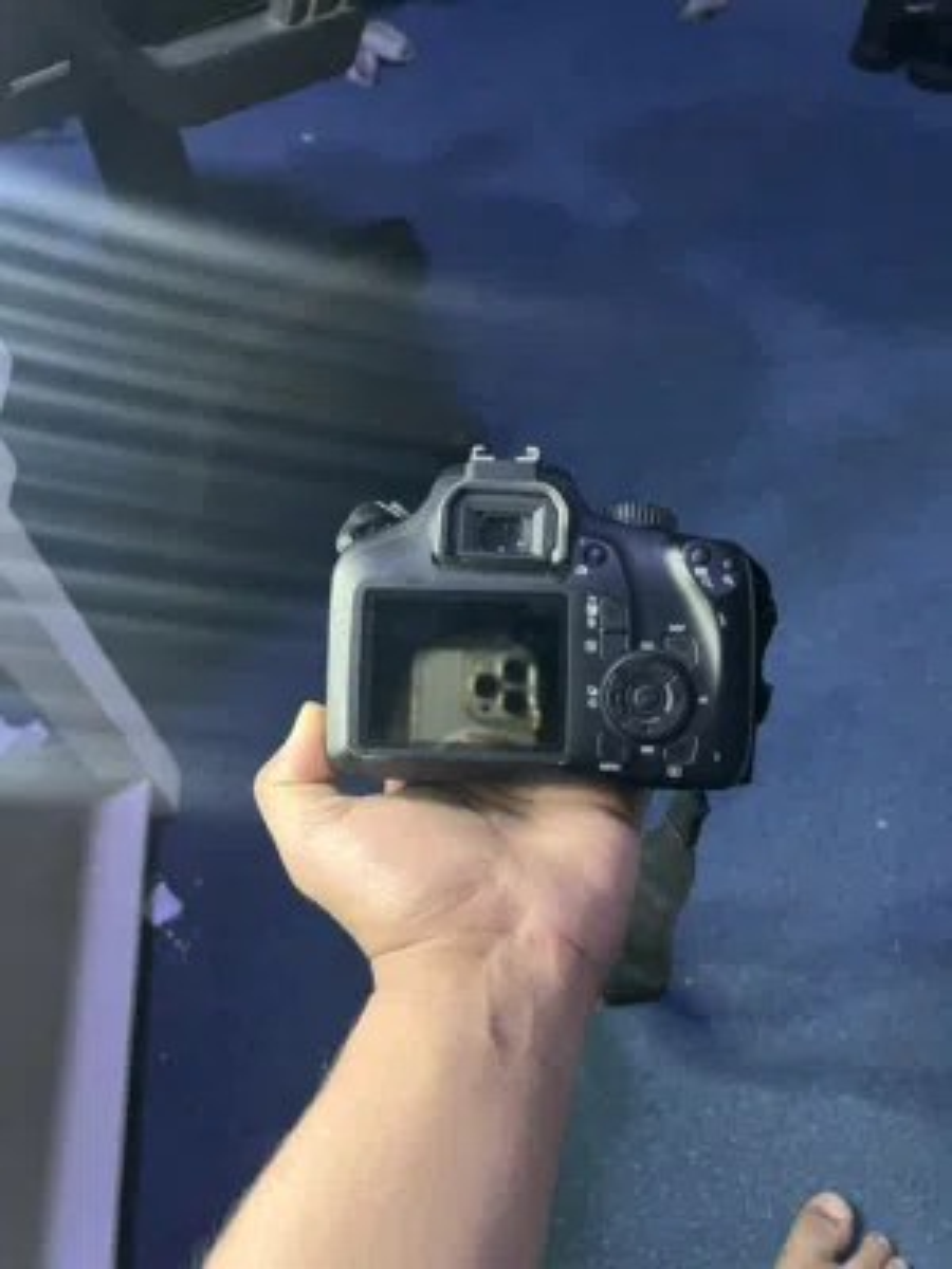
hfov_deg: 53.1
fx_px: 953
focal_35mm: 26
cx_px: 476
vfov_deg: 67.3
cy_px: 634
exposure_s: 1/46
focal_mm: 5.7
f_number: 1.5
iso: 500
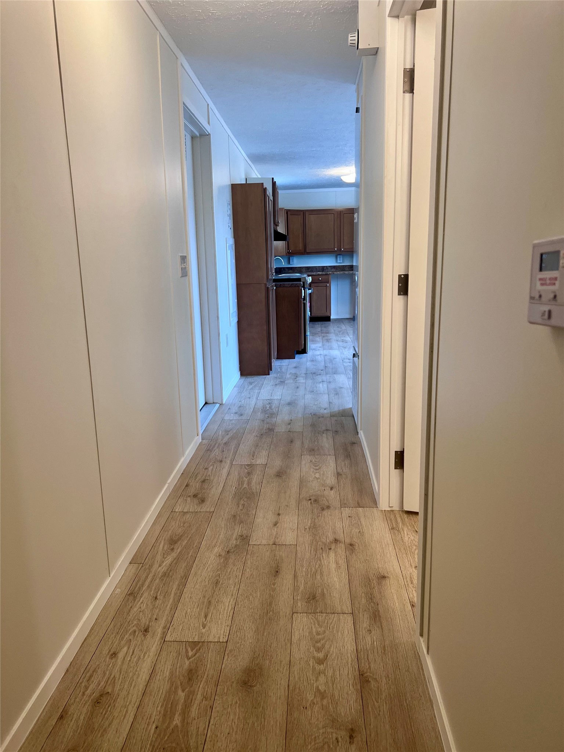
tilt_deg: -10.5
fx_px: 565
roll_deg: +1.6
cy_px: 376
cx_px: 282
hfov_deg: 53.1
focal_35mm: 26
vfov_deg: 67.3
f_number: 1.5
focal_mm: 5.7
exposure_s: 1/120
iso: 80
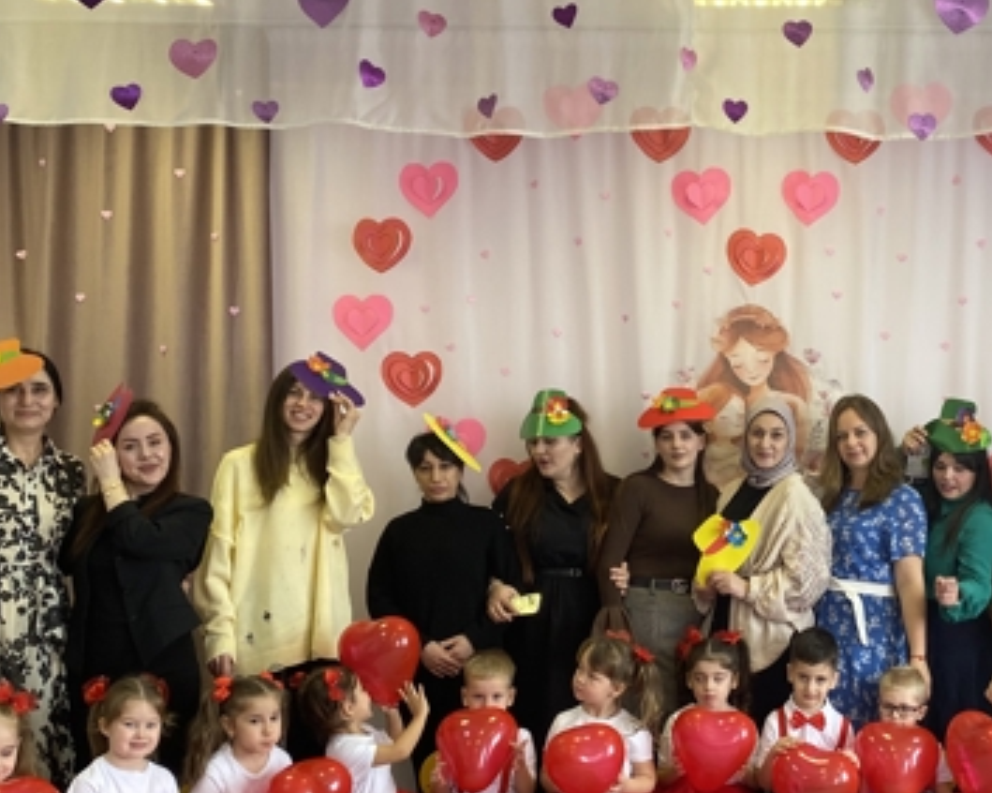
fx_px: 1408
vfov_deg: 31.4
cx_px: 738
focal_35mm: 48
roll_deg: -1.1
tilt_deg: +1.0
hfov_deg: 37.9
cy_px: 464
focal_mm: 4.25
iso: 100
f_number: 1.8
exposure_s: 1/100
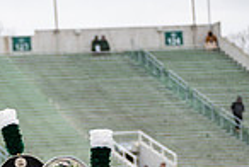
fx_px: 1566
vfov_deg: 6.0
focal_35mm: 226
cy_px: 296
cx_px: -44
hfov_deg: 9.0
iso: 160
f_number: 2.8
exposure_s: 1/500
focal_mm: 57
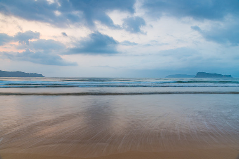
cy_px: 80
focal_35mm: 27
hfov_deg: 66.9
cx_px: 120
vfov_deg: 47.6
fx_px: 181
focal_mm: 27
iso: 80
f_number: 9
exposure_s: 1
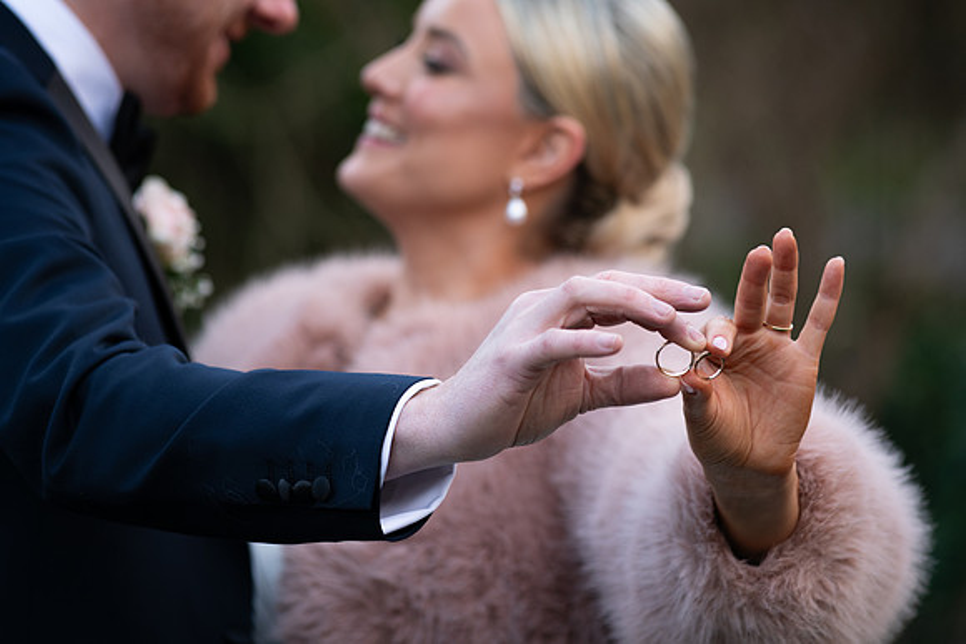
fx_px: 4160
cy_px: 322
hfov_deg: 13.2
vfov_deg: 8.9
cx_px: 483
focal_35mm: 155
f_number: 3.5
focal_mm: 155
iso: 200
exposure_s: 1/160
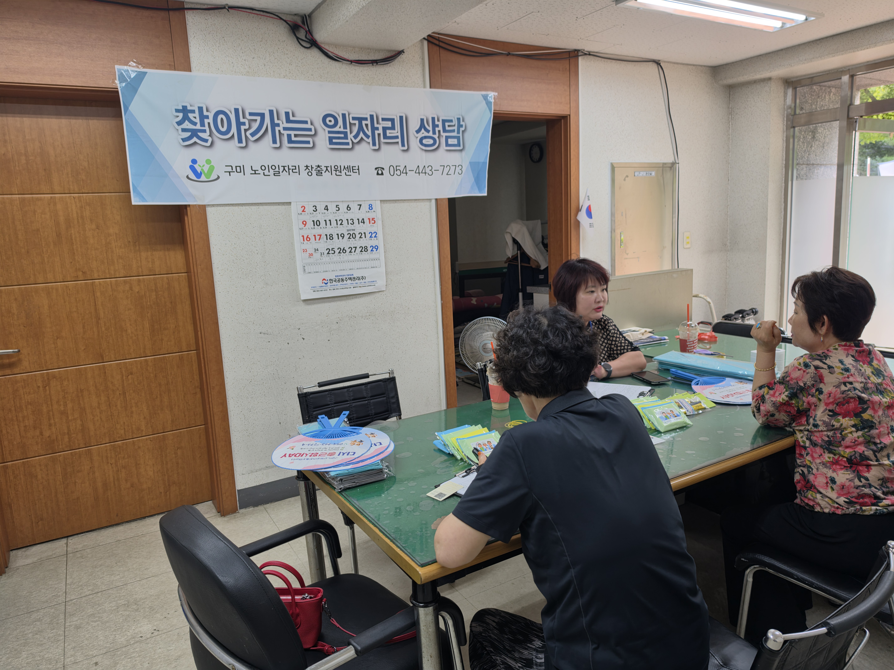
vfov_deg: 58.9
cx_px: 447
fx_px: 594
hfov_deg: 73.9
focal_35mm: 23
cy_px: 335
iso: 80
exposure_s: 1/120
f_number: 1.4
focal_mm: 6.5
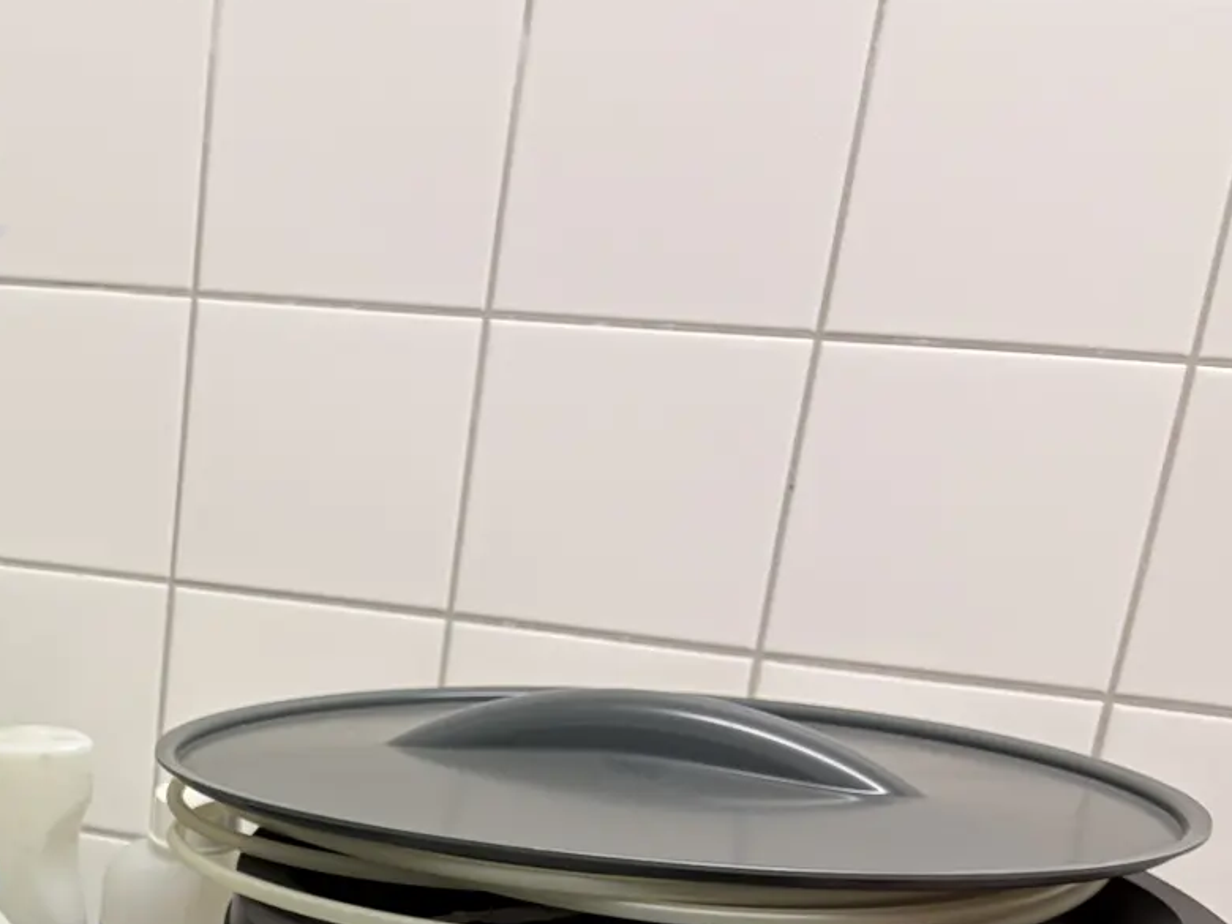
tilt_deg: -24.1
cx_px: -221
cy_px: 1011
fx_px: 2278
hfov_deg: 27.0
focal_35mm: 64
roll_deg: +0.0
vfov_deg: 21.7
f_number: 1.6
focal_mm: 5.96
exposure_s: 1/50
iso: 100
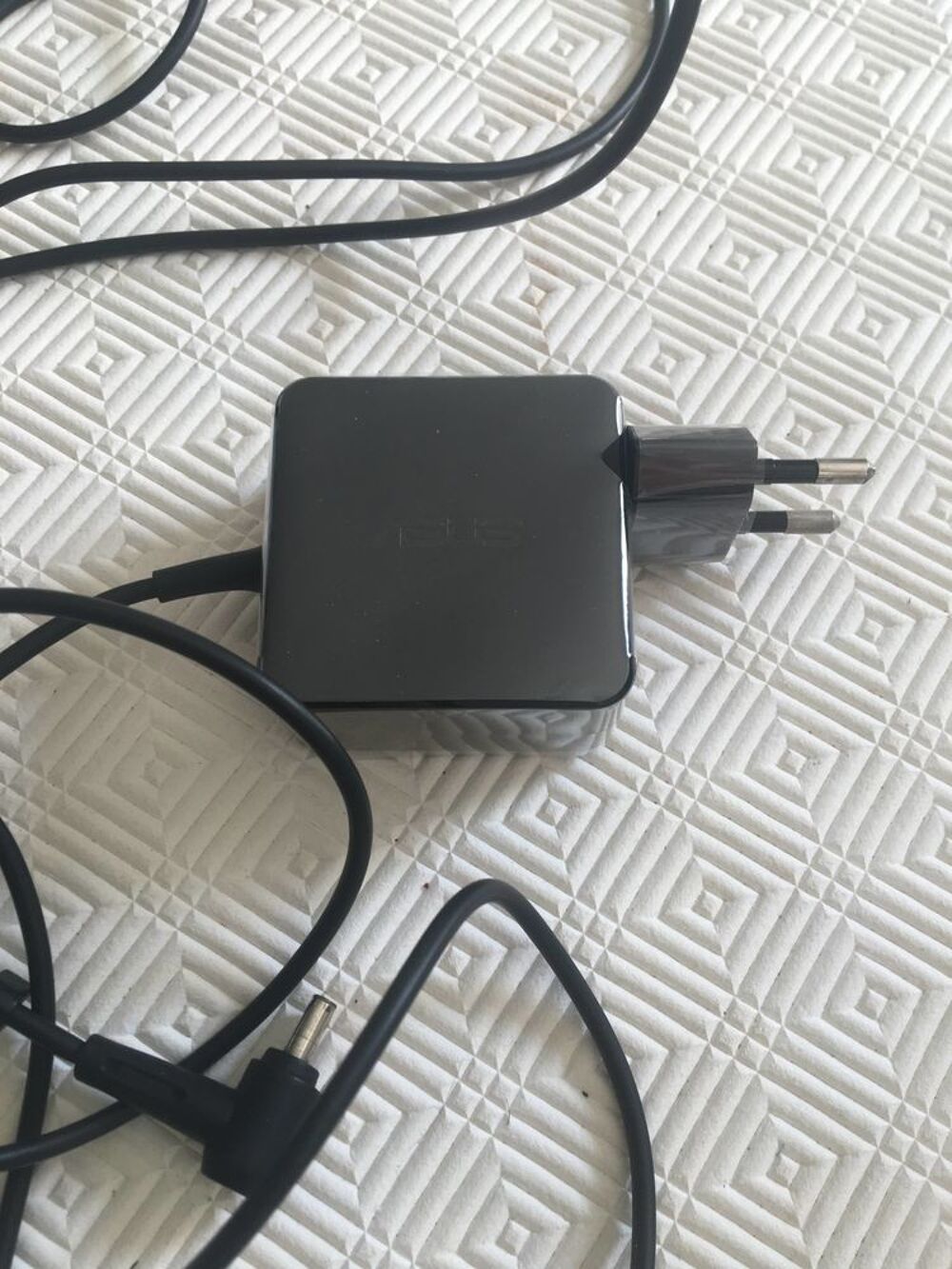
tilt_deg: -72.2
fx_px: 1063
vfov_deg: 61.7
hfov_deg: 48.2
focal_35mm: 29
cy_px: 634
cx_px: 476
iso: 40
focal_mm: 4.15
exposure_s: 1/100
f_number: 2.2
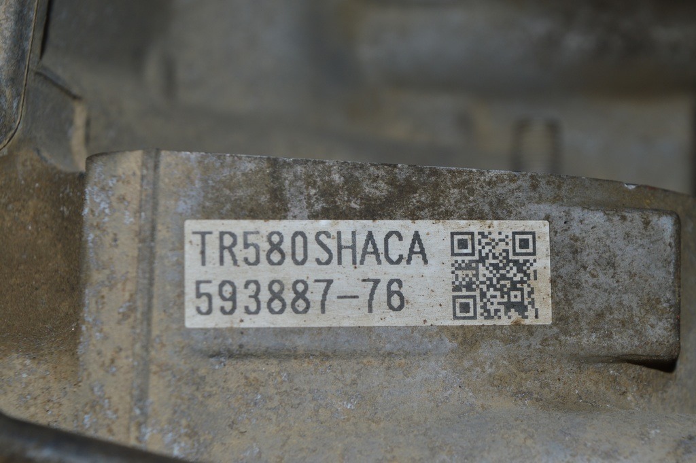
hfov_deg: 24.6
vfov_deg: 16.5
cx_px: 348
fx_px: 1594
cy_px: 232
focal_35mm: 82
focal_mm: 55
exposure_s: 1/60
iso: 100
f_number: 8
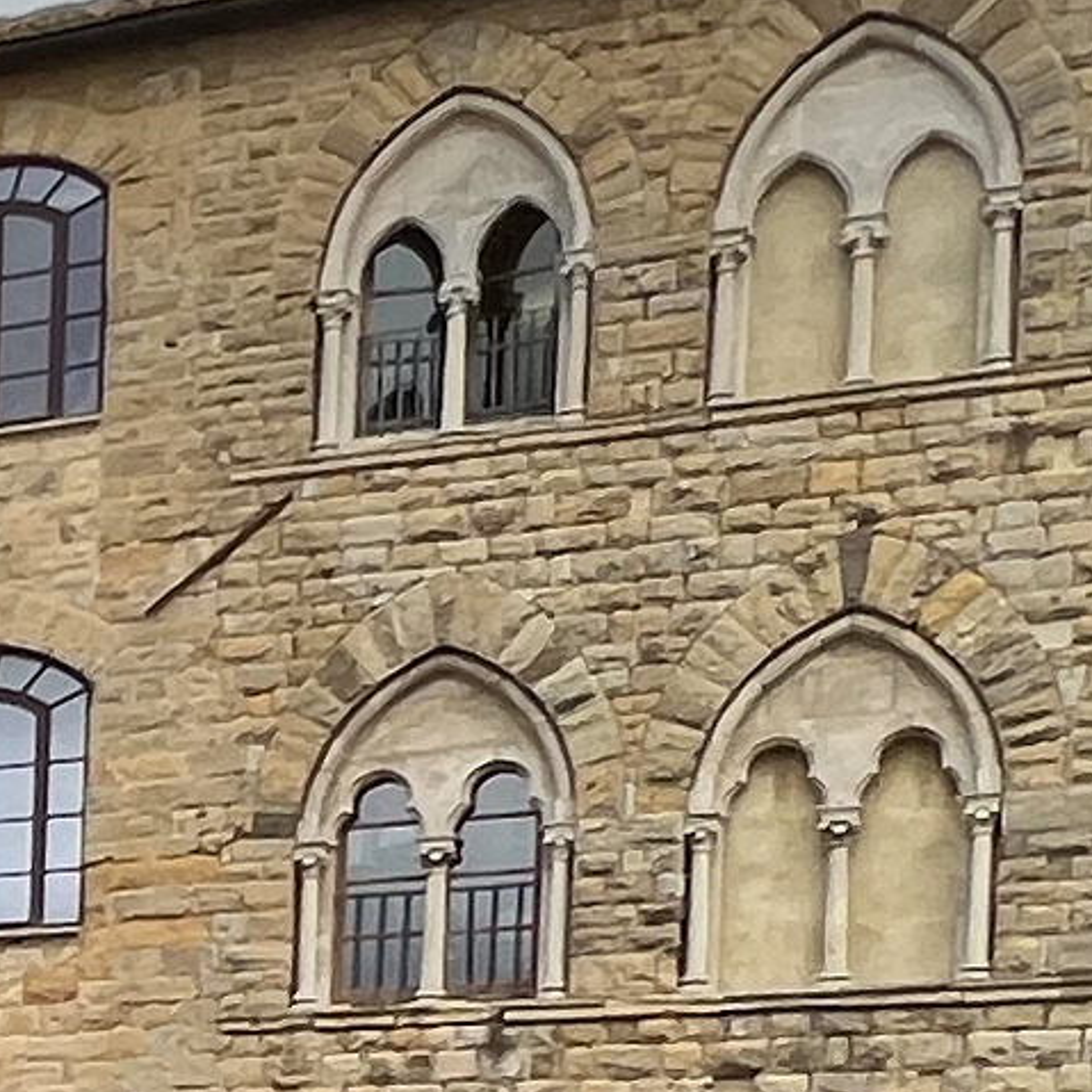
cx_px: -1723
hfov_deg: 12.7
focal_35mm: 96
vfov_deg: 16.6
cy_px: 1607
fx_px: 3426
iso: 32
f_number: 1.8
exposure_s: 1/1014
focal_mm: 1.57
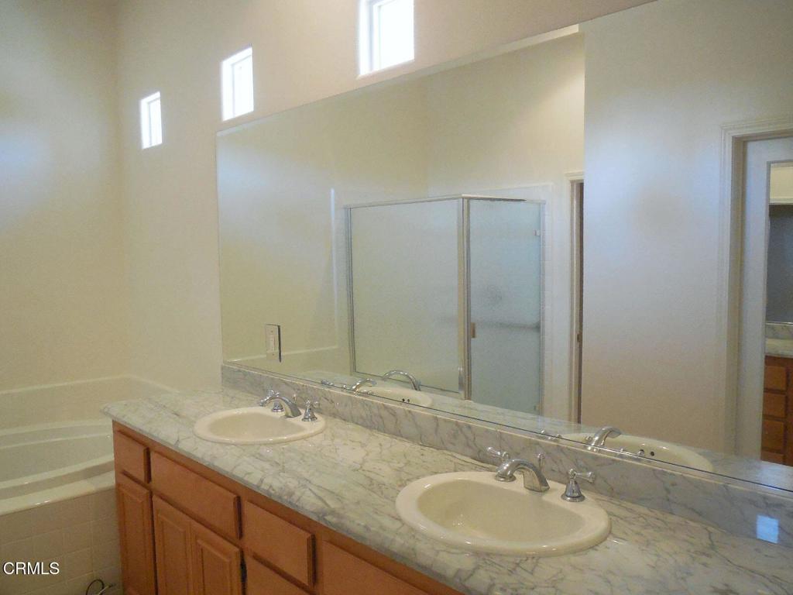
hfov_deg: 60.0
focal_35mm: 30
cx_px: 396
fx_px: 687
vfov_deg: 46.8
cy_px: 298
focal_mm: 5.3
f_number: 3.2
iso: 800
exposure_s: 1/100
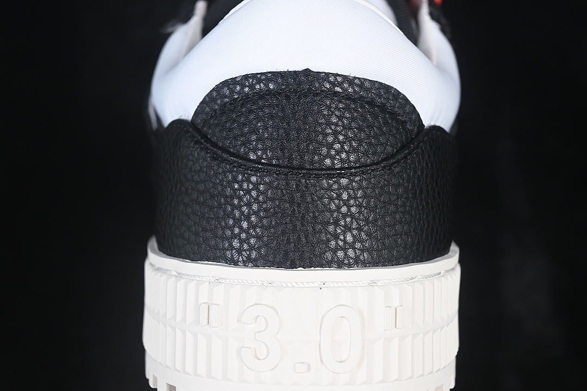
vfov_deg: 18.2
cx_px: 294
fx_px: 1223
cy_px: 196
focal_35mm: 75
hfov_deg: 27.0
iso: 160
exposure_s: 1/60
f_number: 6.3
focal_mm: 50
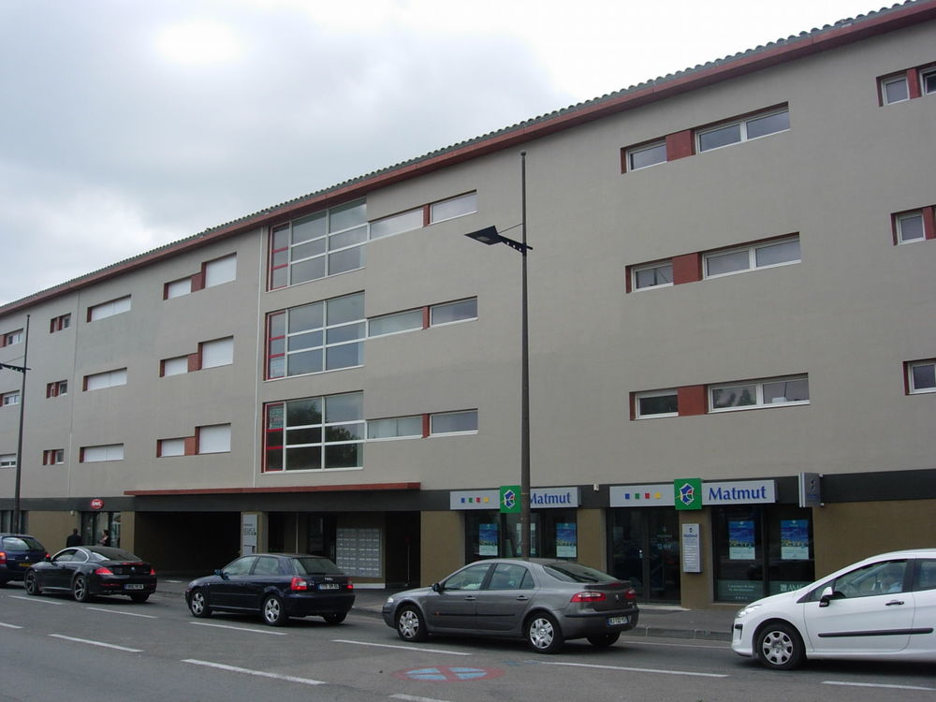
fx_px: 1028
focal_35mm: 38
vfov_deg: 37.7
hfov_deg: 49.0
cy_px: 351
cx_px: 468
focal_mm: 7.8
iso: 64
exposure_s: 1/512
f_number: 4.8
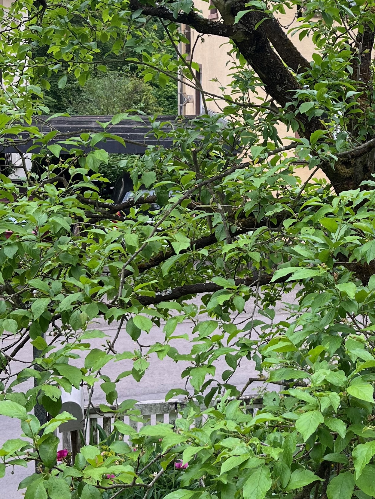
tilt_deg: -8.6
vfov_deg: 30.6
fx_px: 910
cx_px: 283
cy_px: 197
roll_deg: -1.1
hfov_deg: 23.0
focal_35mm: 63
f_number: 1.6
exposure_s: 1/170
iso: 40
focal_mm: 5.1
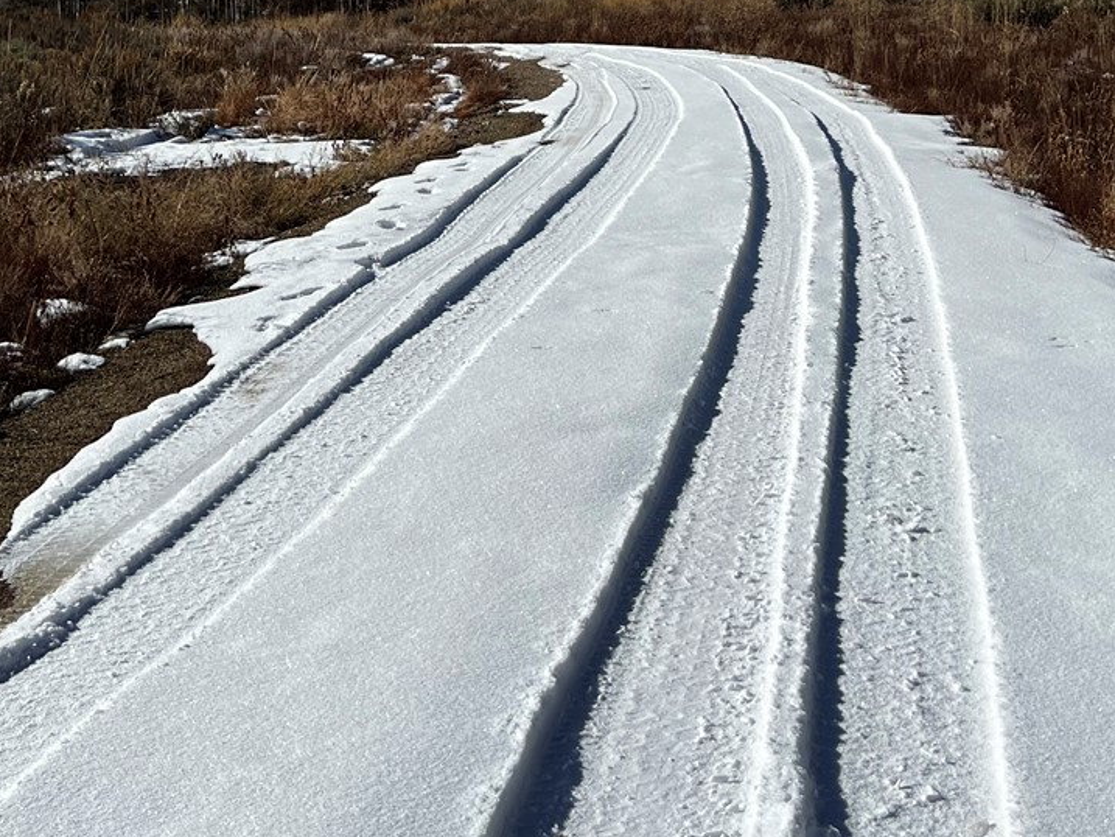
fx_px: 1869
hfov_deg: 33.2
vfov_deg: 23.8
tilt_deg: +3.3
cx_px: 619
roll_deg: -1.7
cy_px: -58
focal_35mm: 58
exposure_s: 1/8696
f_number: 1.5
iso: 50
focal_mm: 5.7
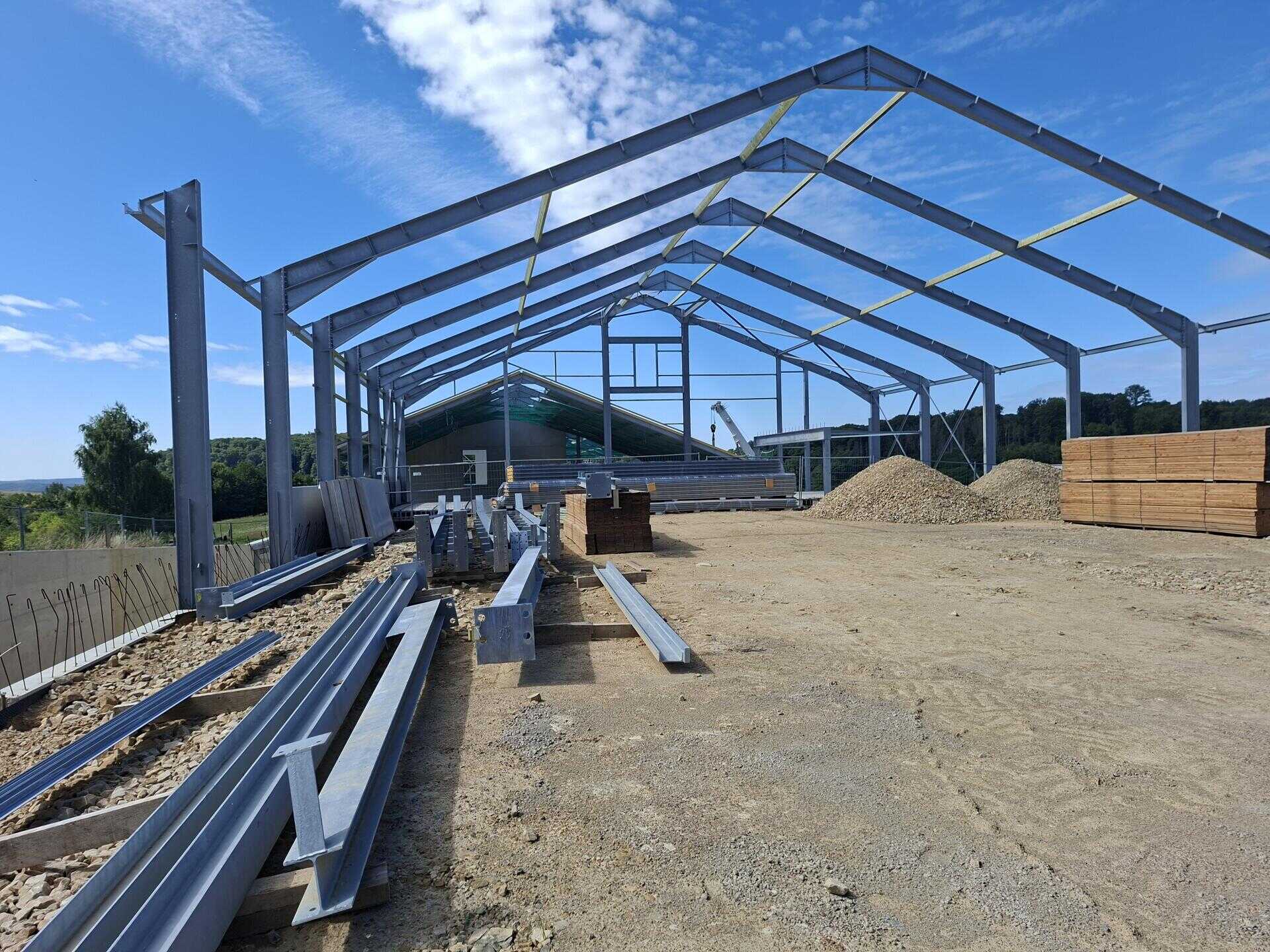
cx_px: 635
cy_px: 476
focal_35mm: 23
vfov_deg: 58.9
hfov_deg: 73.9
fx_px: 844
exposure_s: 1/1427
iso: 50
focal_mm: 5.54
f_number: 1.8
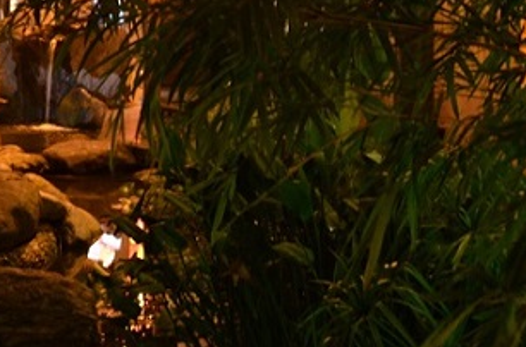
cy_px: -13
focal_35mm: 85
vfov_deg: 15.6
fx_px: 1238
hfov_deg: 23.2
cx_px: 26
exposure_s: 1/4
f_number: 5
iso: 800
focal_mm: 26
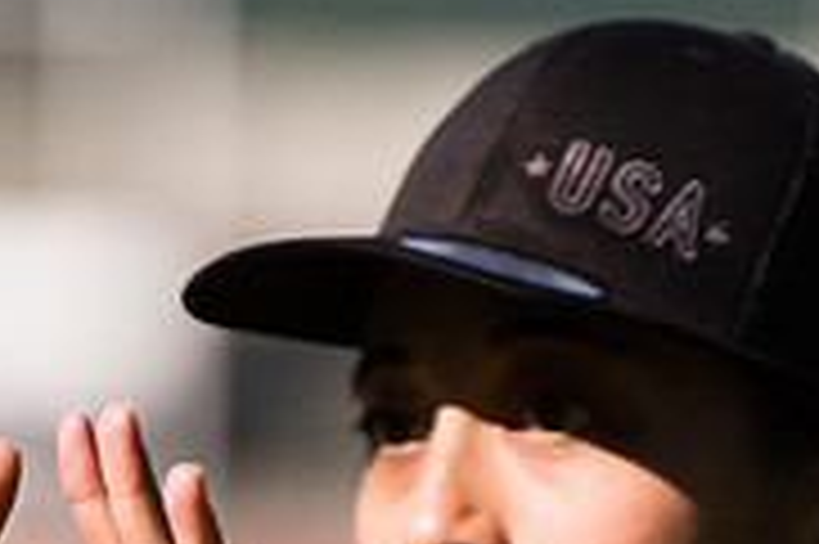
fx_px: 37571
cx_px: 436
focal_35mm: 1653
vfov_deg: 0.8
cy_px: 814
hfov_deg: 1.2
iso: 100
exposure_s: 1/2000
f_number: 2.8
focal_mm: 200
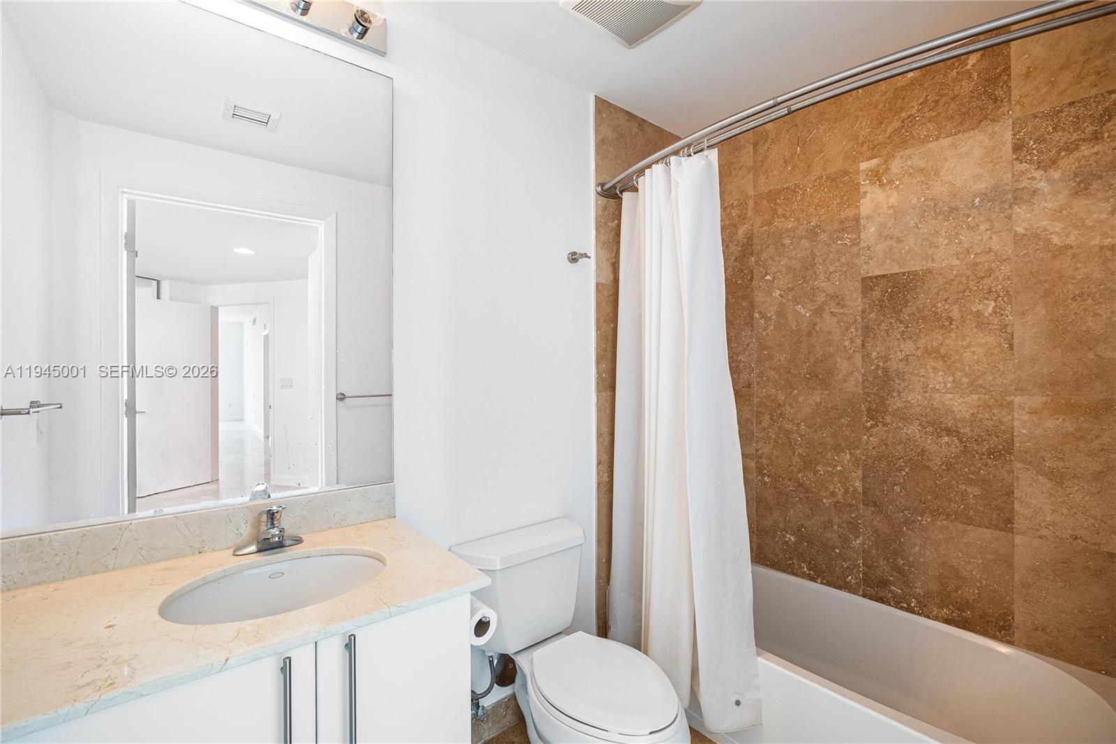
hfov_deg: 96.7
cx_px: 558
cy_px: 372
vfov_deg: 73.7
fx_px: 496
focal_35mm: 16
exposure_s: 1/13
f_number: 4.5
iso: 100
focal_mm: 8
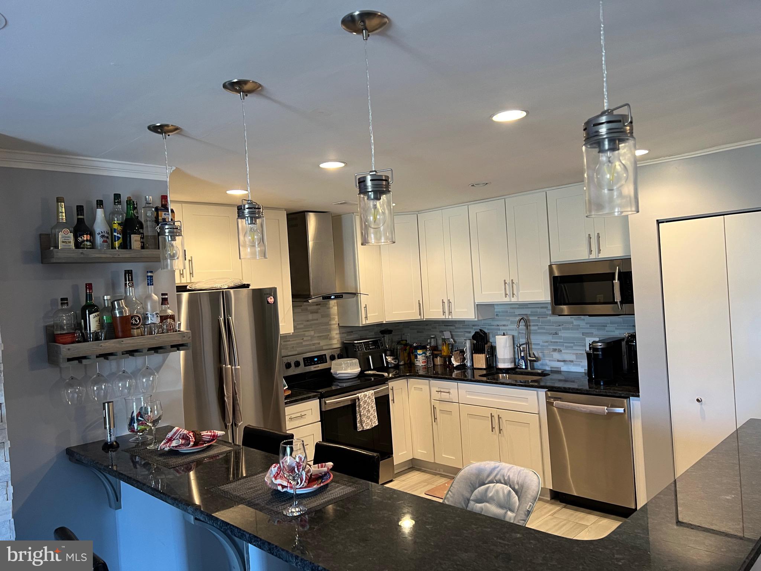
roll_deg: +3.9
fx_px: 572
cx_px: 380
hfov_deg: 67.3
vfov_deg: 53.1
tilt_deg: -0.4
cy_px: 286
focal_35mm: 26
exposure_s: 1/60
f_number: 1.5
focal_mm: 5.7
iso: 125
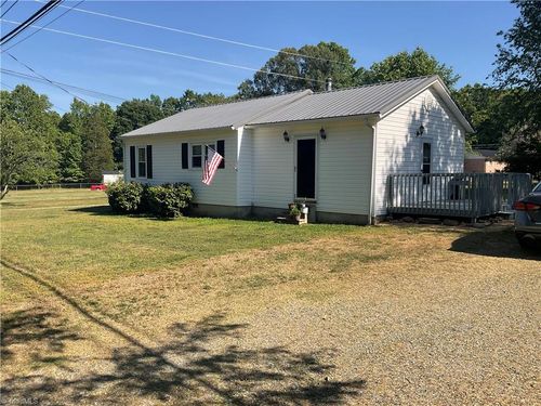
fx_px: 453
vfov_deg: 48.2
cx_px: 270
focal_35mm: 29
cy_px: 203
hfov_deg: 61.7
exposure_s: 1/1577
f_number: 1.8
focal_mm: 3
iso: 16
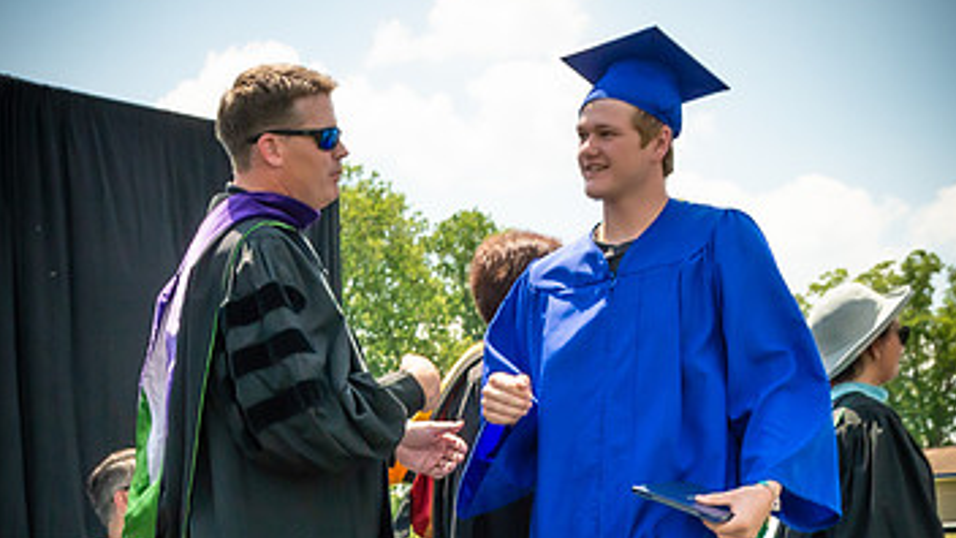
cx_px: 382
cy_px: 661
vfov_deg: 14.4
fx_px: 2053
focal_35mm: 81
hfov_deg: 26.2
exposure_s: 1/800
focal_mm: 22
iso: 200
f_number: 7.1
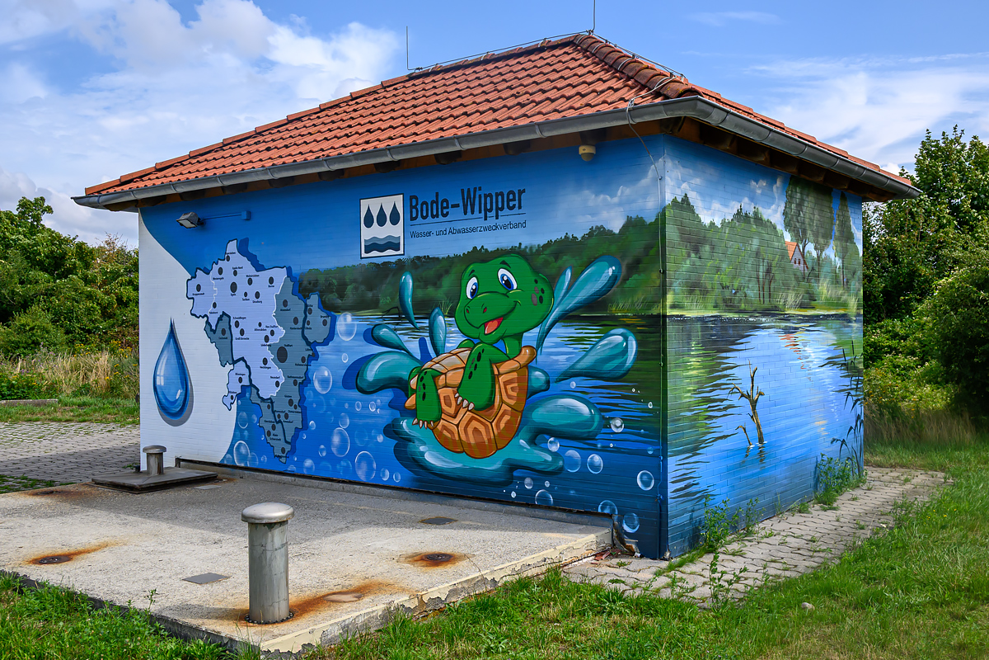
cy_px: 330
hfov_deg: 63.2
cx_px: 494
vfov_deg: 44.6
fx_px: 803
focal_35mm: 29
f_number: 8
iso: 200
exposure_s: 1/500
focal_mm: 19.5
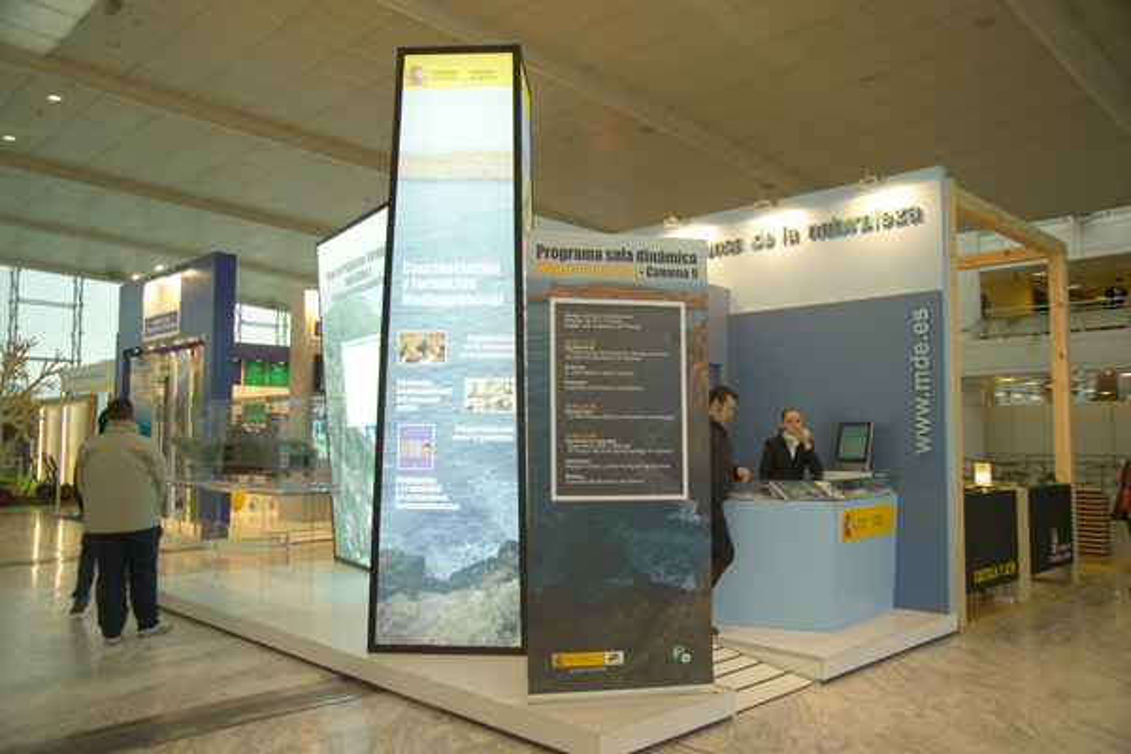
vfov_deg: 45.0
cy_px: 377
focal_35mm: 29
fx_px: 911
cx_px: 566
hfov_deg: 63.7
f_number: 4.8
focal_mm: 29
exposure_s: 1/20
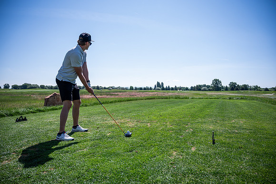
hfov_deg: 73.8
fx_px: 184
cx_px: 138
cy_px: 92
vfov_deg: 53.1
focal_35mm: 24
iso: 160
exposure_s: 1/1250
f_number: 4
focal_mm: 24
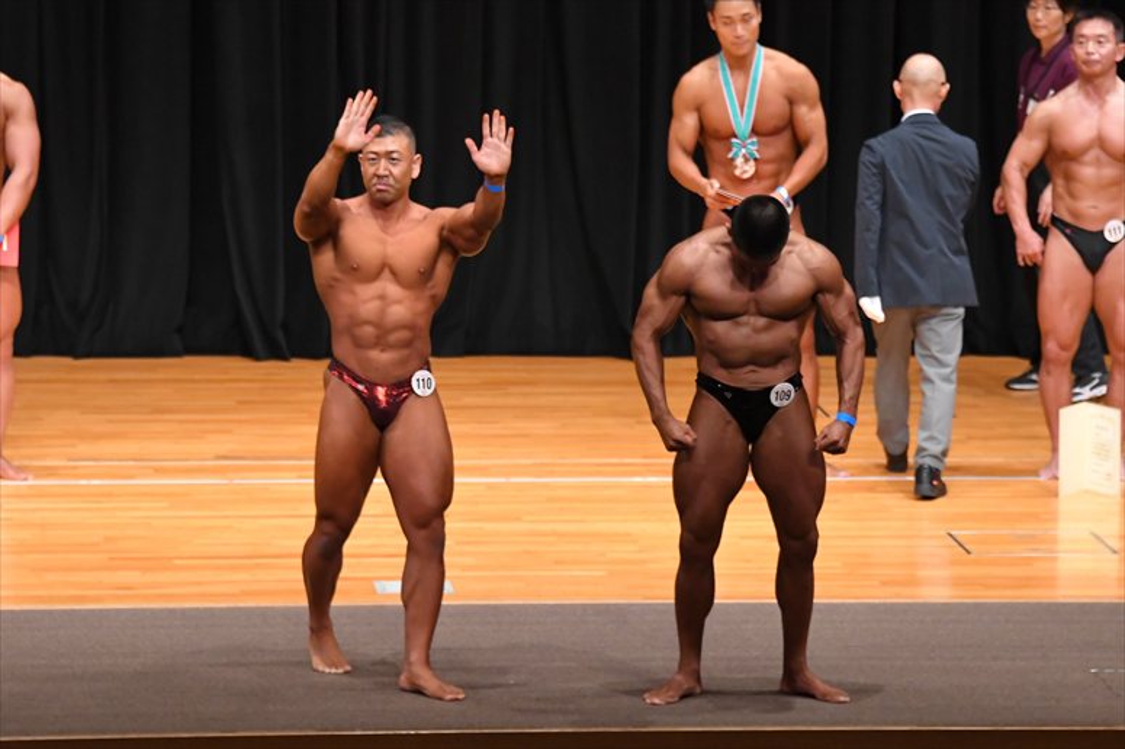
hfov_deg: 10.2
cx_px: 562
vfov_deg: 6.8
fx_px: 6310
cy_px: 374
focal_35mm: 202
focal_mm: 135
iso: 5000
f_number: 5.6
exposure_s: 1/400
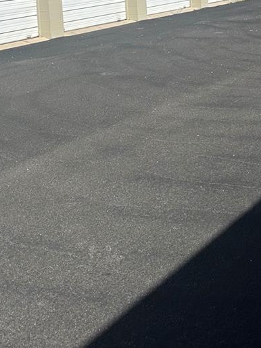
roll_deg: +4.6
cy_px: -18
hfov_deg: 25.8
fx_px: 563
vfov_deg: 31.2
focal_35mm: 56
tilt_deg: -0.3
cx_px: 60
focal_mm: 6.86
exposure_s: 1/8929
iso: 80
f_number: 1.78
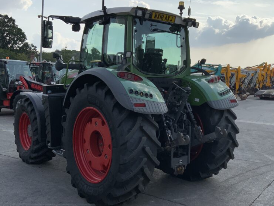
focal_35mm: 40
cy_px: 101
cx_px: 160
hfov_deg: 46.6
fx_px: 317
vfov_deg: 36.0
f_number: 1.8
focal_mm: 3
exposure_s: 1/2320
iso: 16
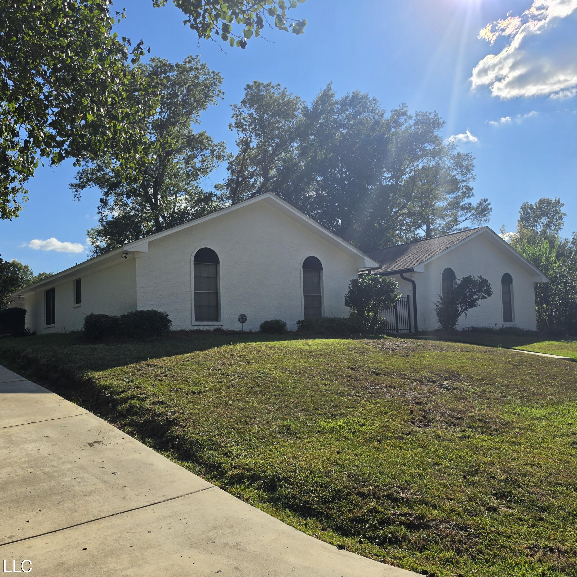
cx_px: 253
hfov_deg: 57.1
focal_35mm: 28
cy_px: 296
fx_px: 528
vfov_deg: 57.3
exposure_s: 1/7939
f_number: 1.4
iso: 25
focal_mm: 6.5
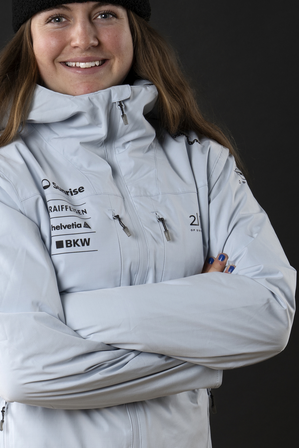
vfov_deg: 17.2
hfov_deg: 11.5
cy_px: 215
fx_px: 1482
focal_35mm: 119
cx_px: 104
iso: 100
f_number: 13
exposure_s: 1/200
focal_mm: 85
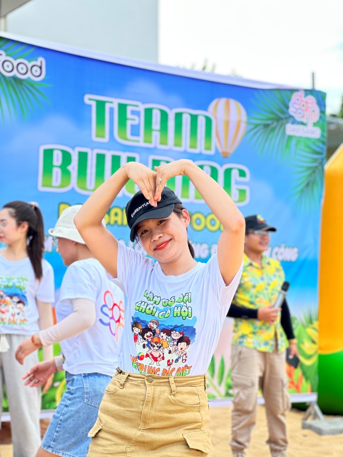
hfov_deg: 19.1
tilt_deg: +7.1
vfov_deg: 25.3
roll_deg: -0.9
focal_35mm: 77
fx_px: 1017
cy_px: 228
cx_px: 172
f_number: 2.8
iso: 50
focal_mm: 9
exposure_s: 1/121
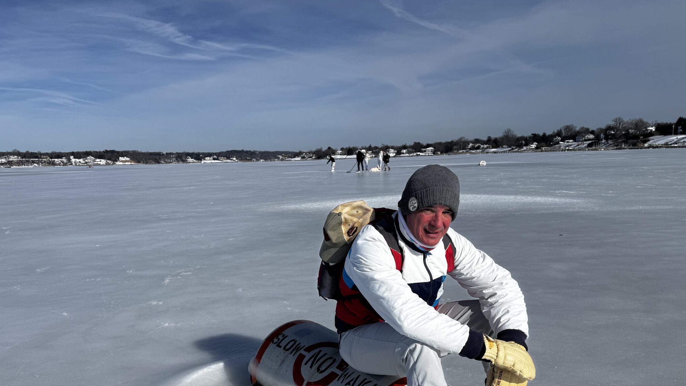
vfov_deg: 36.5
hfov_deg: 60.8
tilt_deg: -11.8
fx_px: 582
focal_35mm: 32
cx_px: 295
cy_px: 244
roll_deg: +1.0
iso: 64
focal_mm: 6.76
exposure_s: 1/12346
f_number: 1.78
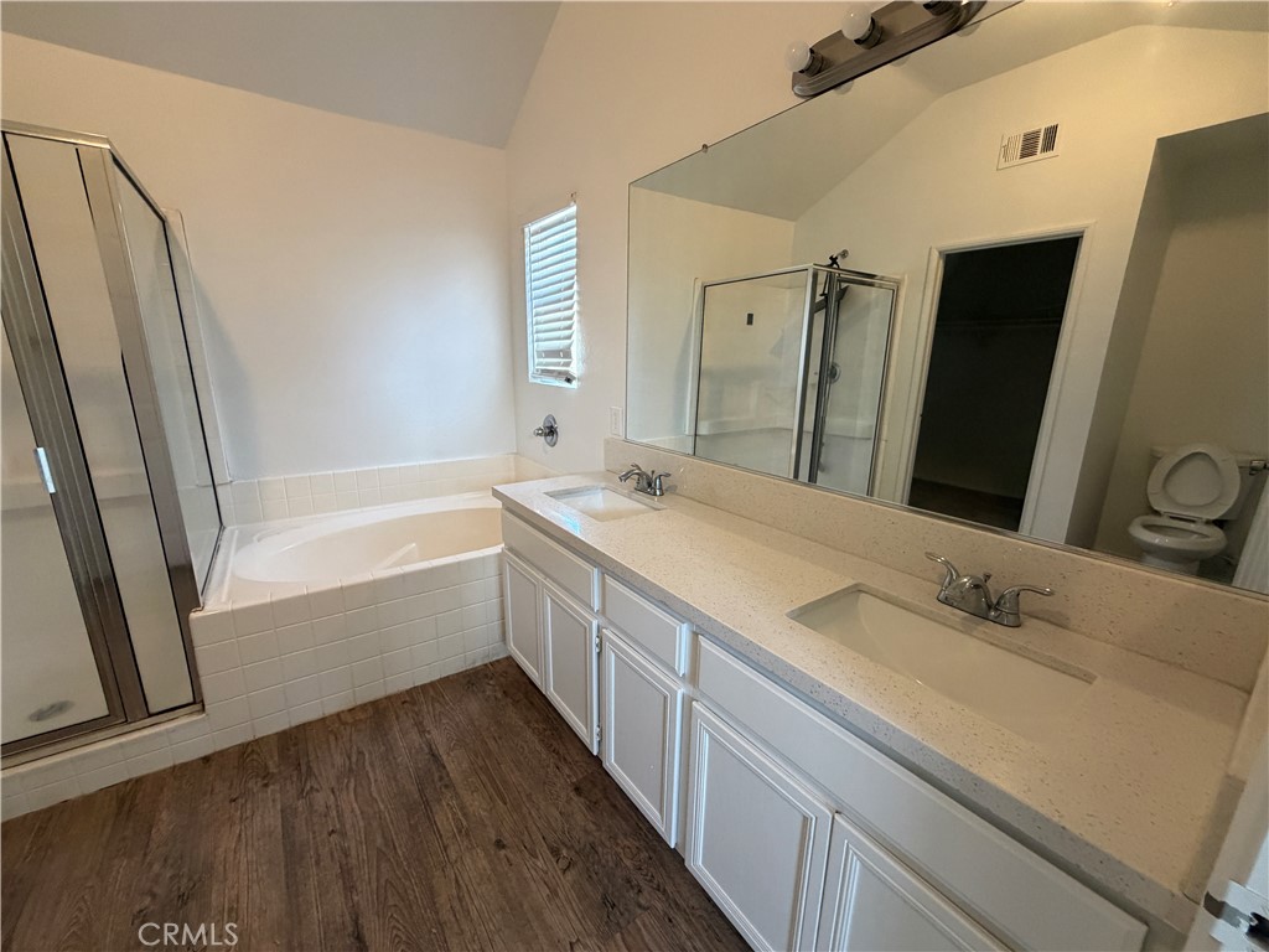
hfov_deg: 102.1
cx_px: 634
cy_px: 476
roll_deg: -0.2
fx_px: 513
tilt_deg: -14.1
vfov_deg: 85.7
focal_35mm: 14
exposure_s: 1/60
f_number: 2.2
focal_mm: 2.22
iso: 320
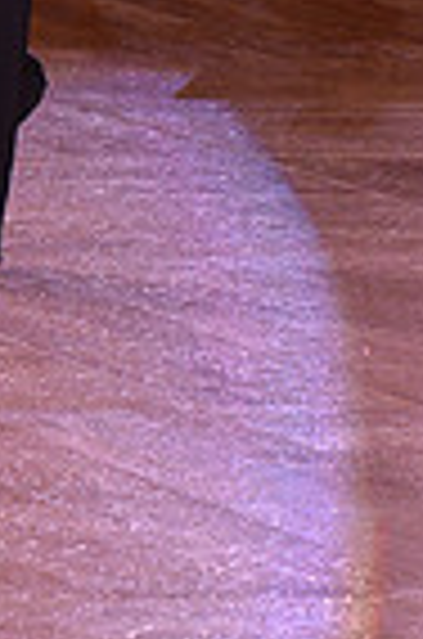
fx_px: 10502
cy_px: -356
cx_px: -416
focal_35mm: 593
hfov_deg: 2.3
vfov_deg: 3.5
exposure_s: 1/250
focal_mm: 145
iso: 2000
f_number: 7.1
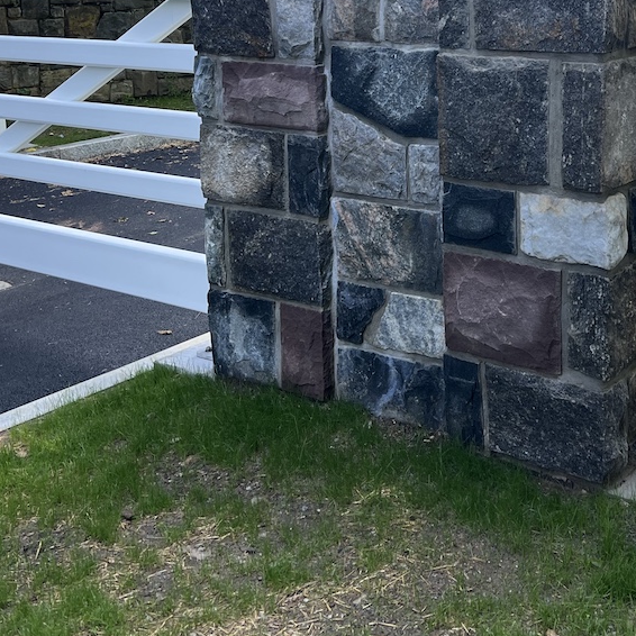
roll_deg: +1.1
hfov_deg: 32.3
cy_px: 120
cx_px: 456
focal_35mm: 52
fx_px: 1081
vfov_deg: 31.9
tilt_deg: -9.1
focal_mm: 5.7
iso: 40
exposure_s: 1/121
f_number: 1.5
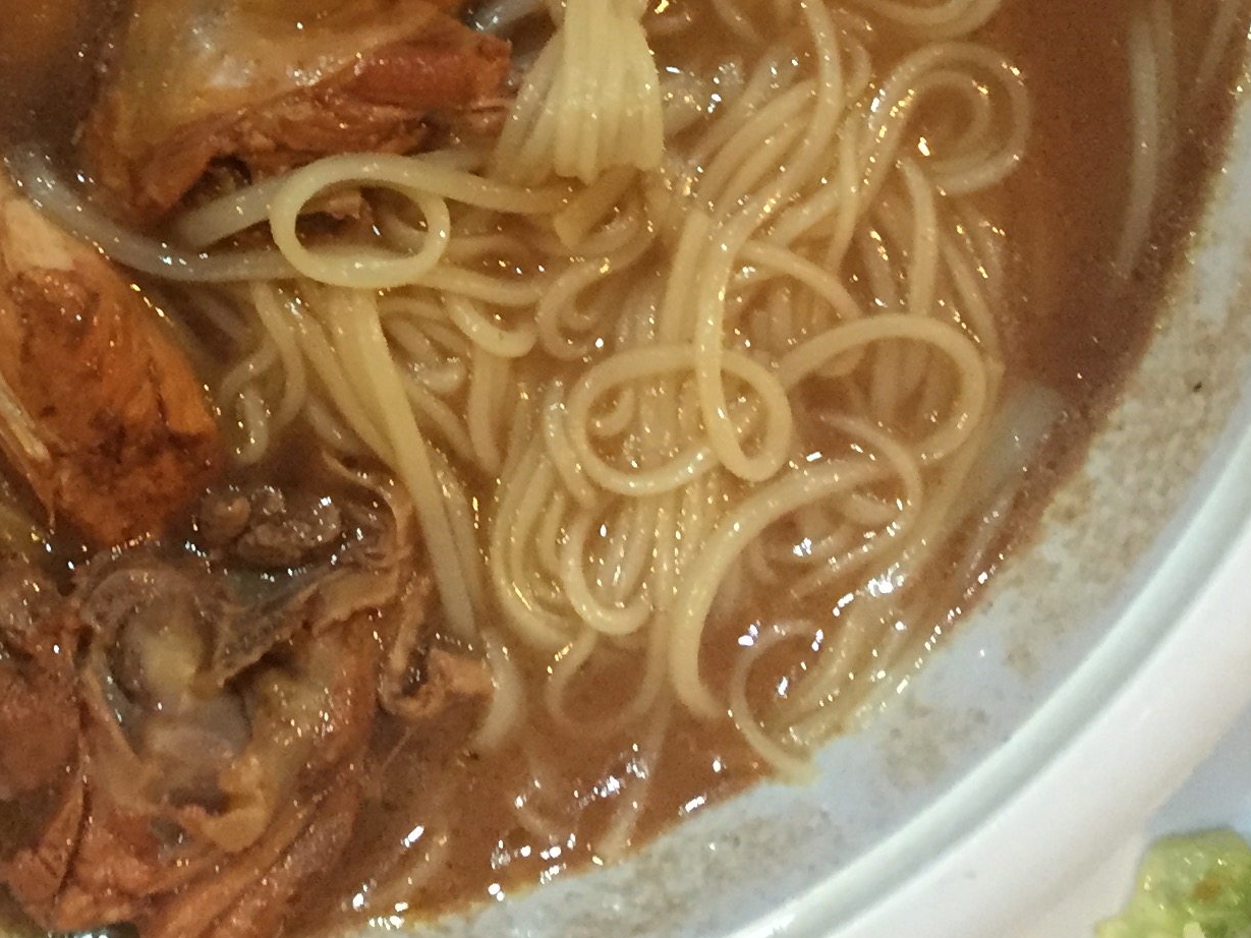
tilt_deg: -85.9
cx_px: 82
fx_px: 2783
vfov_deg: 18.0
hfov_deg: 24.5
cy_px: -244
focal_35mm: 77
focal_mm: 4.15
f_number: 2.2
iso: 250
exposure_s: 1/20
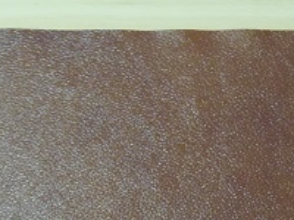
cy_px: 199
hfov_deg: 20.0
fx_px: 832
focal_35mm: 98
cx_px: 115
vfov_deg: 14.9
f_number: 3.8
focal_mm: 9.1
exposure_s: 1/8
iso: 500
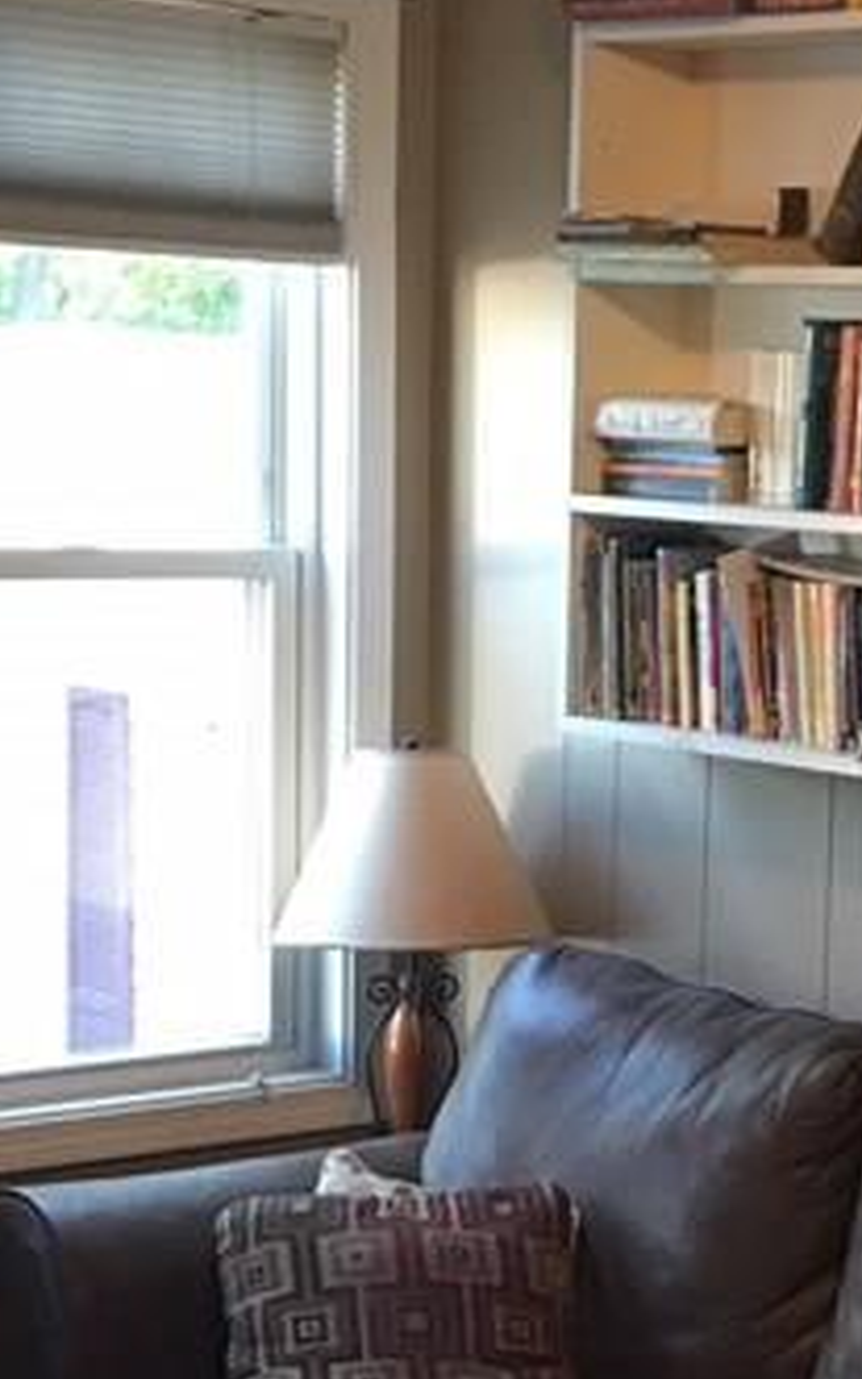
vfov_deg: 21.4
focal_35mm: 95
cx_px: 729
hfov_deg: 13.7
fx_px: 3569
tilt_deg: -13.2
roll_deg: -1.2
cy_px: 1221
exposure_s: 1/30
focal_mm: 4.15
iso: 125
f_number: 2.2
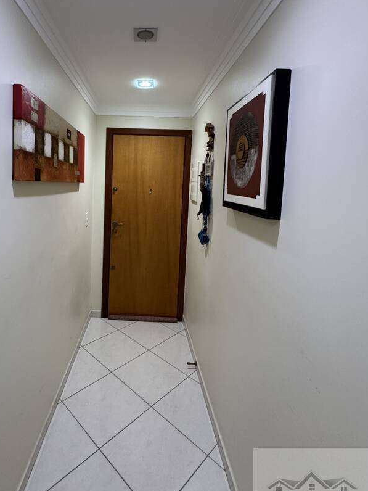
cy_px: 202
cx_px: 133
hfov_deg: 67.4
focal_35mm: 19
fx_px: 269
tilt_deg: -4.6
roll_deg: -0.9
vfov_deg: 83.8
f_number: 2.2
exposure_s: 1/60
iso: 400
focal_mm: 2.22
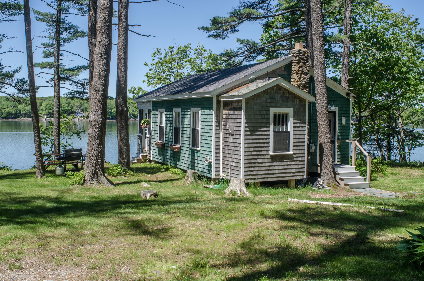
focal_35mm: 36
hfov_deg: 53.2
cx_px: 212
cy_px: 140
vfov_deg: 36.7
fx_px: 423
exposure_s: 1/160
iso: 100
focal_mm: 24
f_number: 11
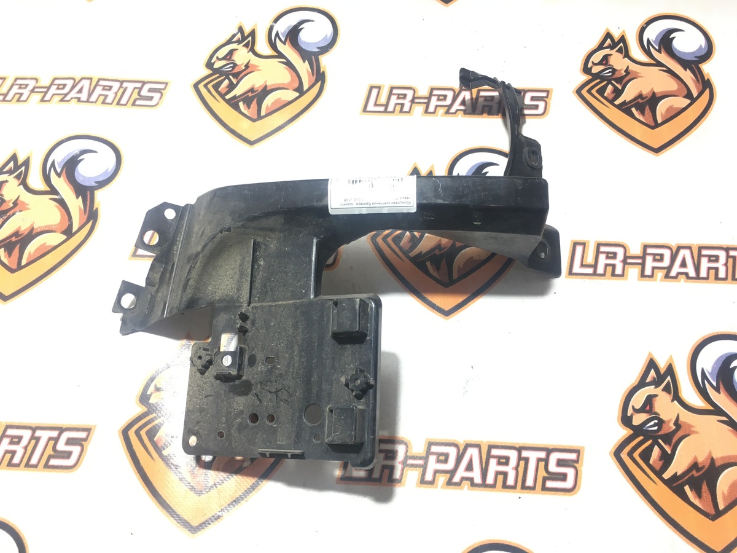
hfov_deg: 61.7
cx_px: 368
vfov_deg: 48.2
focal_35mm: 29
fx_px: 617
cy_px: 276
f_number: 2.2
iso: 40
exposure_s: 1/33
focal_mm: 4.15
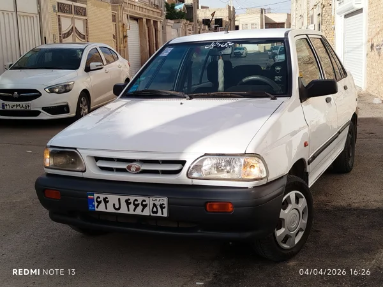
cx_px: 192
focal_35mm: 48
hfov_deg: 39.7
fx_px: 531
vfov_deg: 30.3
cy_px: 144
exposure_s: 1/865
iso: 50
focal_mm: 5.31
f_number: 1.7
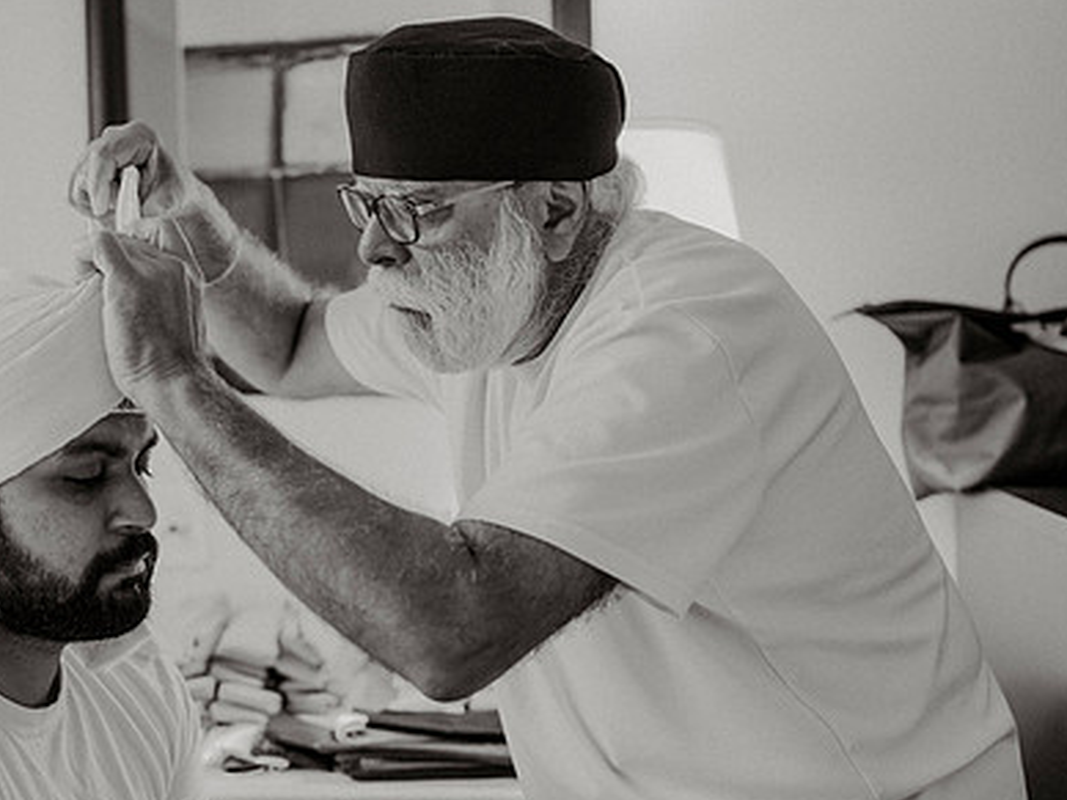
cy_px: 390
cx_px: 363
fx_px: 1634
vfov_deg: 27.5
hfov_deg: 35.8
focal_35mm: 53
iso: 2000
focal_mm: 35
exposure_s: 1/100
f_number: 2
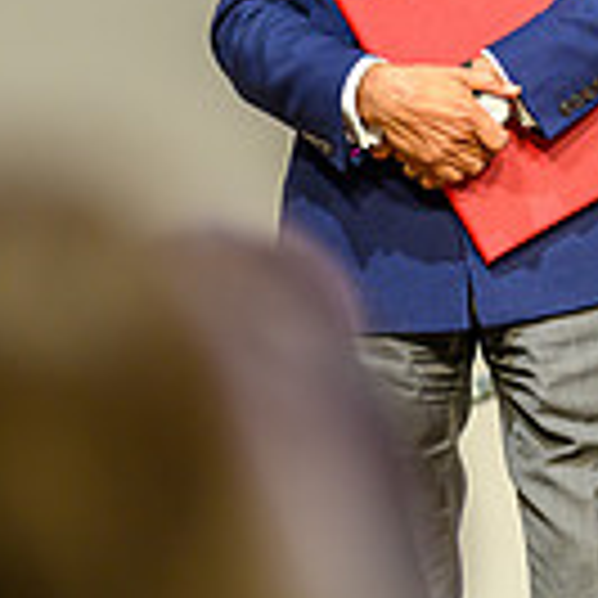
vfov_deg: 3.5
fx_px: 9831
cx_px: 459
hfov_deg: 3.5
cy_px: 11
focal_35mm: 503
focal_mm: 135
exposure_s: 1/160
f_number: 1.8
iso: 250
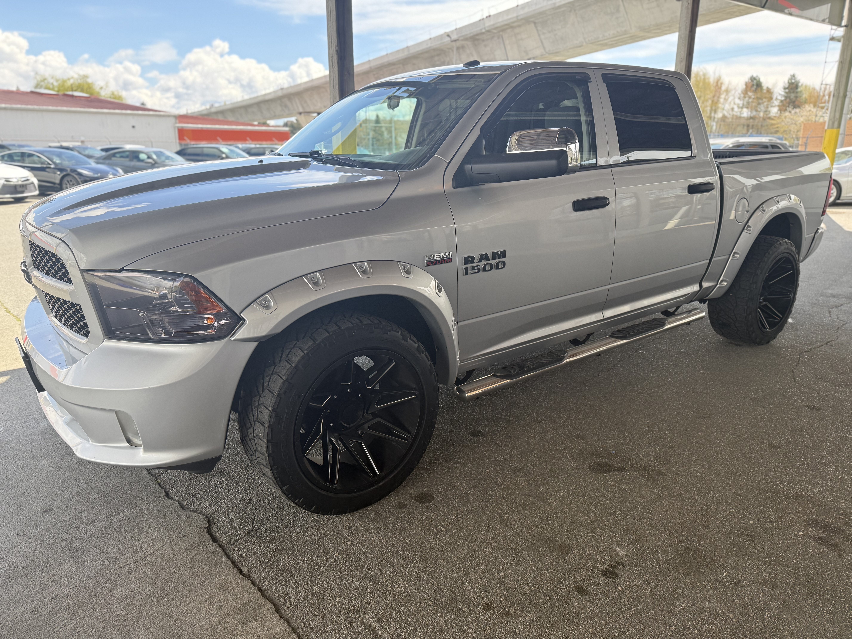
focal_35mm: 24
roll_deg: -0.5
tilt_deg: -16.4
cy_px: 320
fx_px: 591
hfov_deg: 71.6
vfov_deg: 56.8
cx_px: 426
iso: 100
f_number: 1.78
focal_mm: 6.76
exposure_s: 1/702
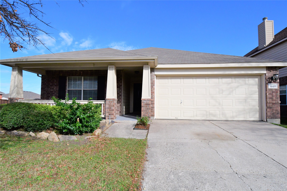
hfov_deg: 90.0
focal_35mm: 18
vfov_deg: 67.4
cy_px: 96
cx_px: 144
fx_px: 143
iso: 1250
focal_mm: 12
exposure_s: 1/5000
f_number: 7.1
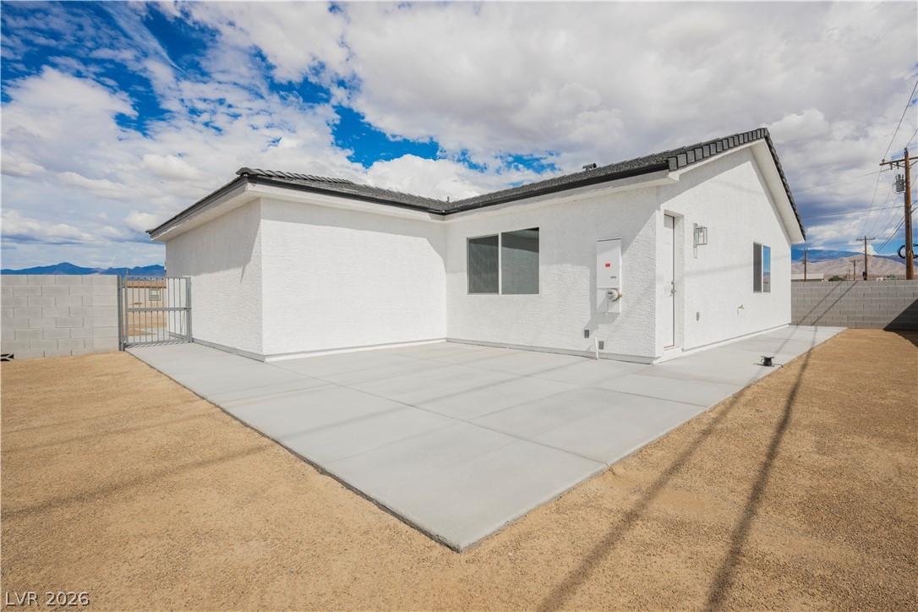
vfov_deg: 70.4
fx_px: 433
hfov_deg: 93.3
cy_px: 306
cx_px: 459
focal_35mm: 17
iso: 100
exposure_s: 1/500
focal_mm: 17
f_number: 8
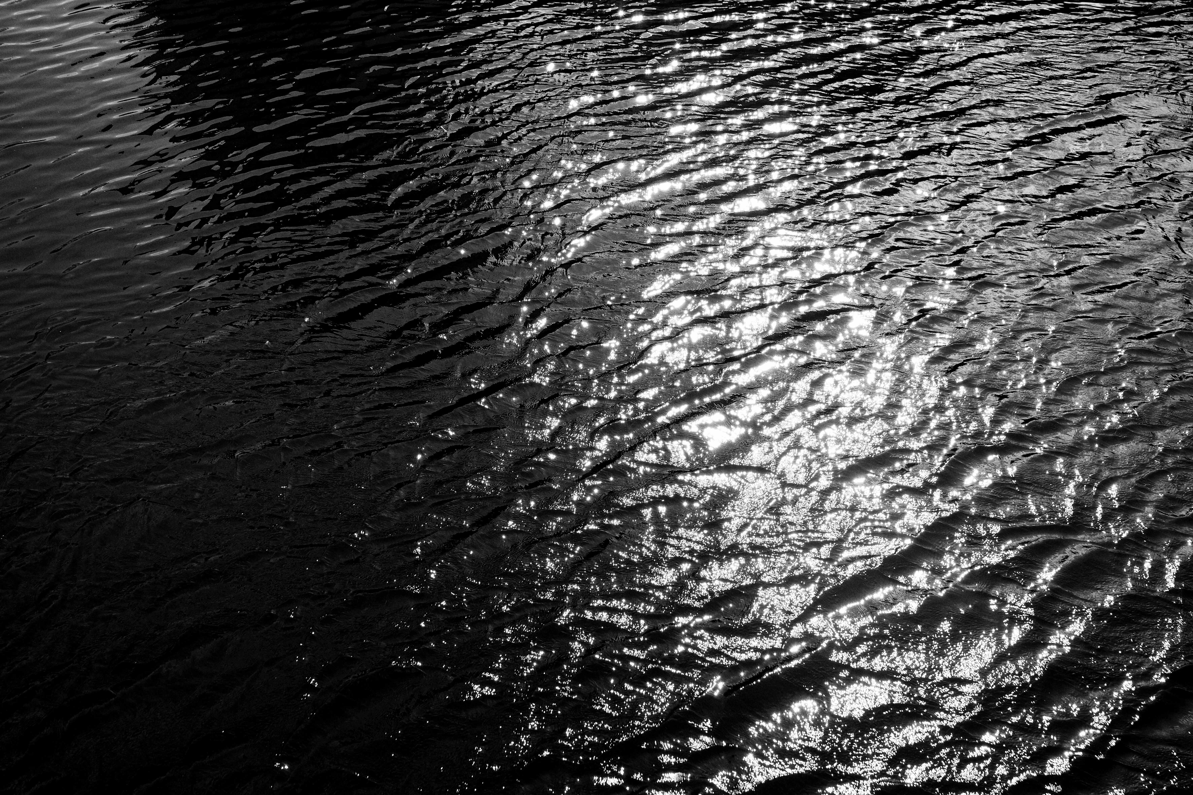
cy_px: 398
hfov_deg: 50.7
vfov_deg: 35.1
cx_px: 596
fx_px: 1259
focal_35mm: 38
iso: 400
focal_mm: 25.6
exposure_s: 1/680
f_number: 8
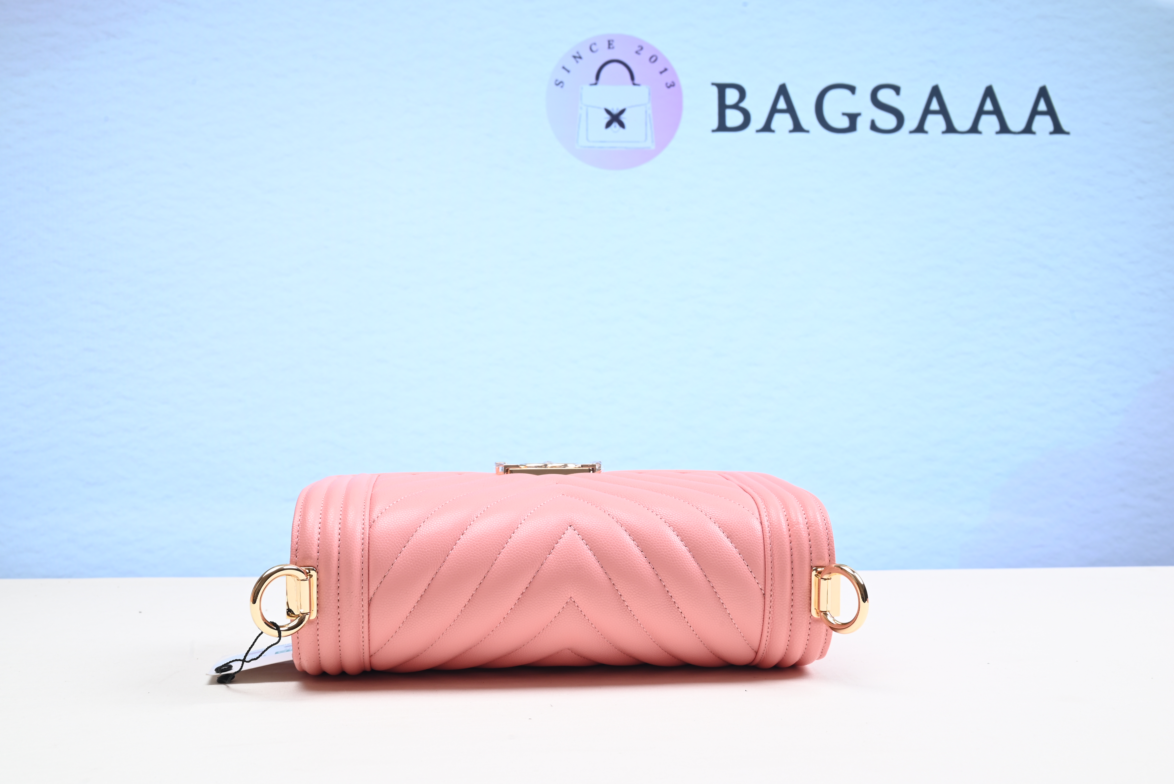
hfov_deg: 49.5
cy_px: 392
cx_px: 587
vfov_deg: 34.2
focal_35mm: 39
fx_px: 1272
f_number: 16
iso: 100
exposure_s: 1/2
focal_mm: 39
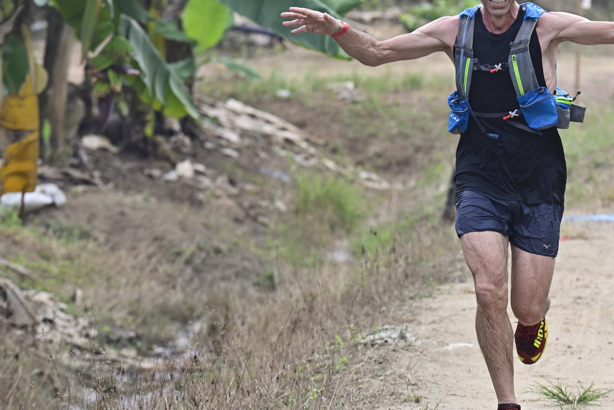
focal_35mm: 346
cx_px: 473
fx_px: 5901
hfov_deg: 6.0
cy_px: 38
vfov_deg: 4.0
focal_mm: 175
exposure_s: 1/640
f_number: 5
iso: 250
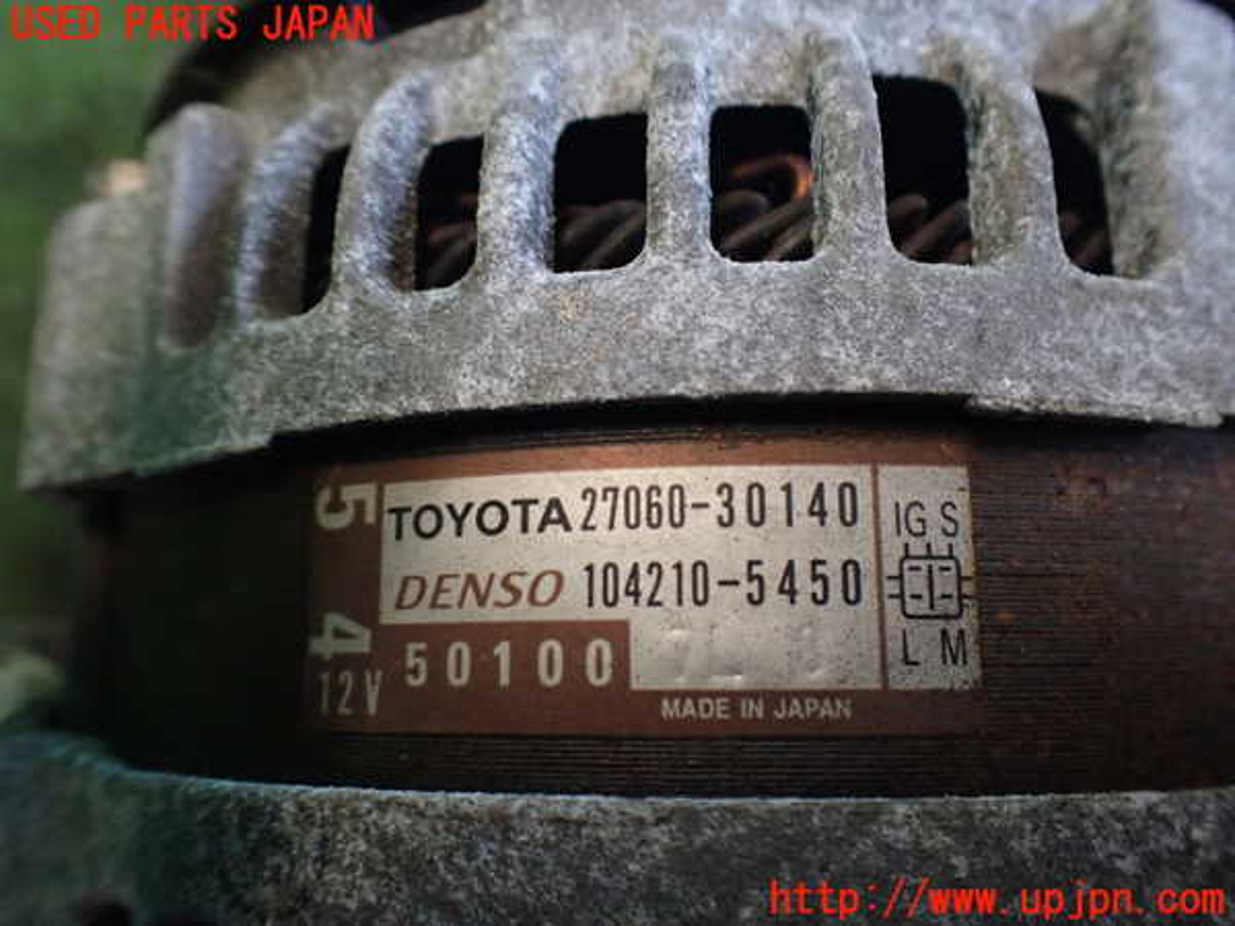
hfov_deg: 60.0
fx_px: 1070
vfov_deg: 46.8
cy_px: 463
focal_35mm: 30
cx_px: 618
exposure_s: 1/125
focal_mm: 5.4
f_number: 2.3
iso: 800
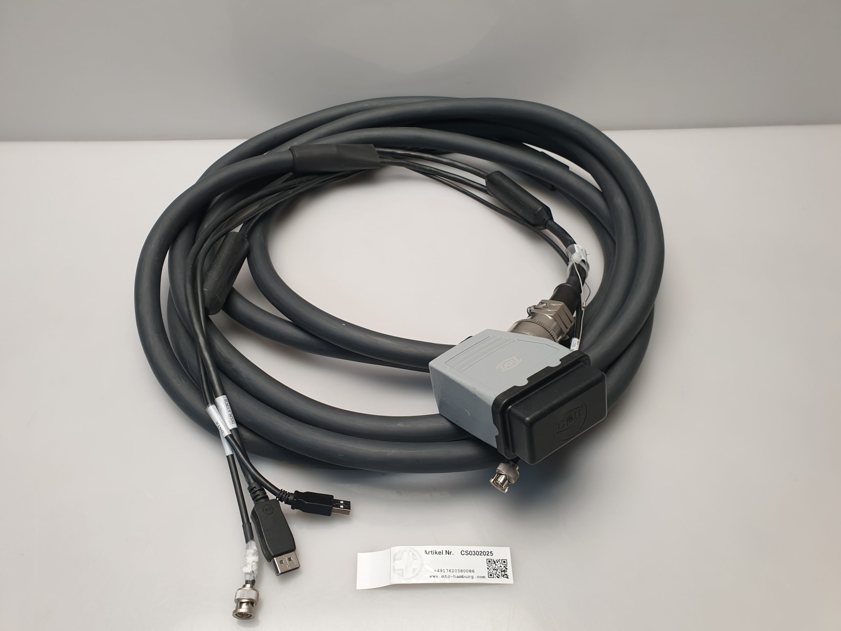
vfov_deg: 53.1
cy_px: 316
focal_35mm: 26
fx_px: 632
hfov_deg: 67.3
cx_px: 420
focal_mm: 4.3
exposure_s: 1/50
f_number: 2.4
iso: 64
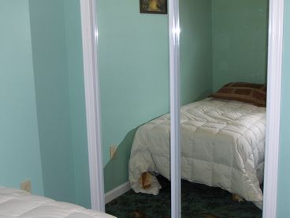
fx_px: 436
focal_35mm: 52
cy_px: 109
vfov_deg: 28.0
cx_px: 145
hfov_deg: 36.8
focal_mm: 8.3
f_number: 3.7
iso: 100
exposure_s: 1/60
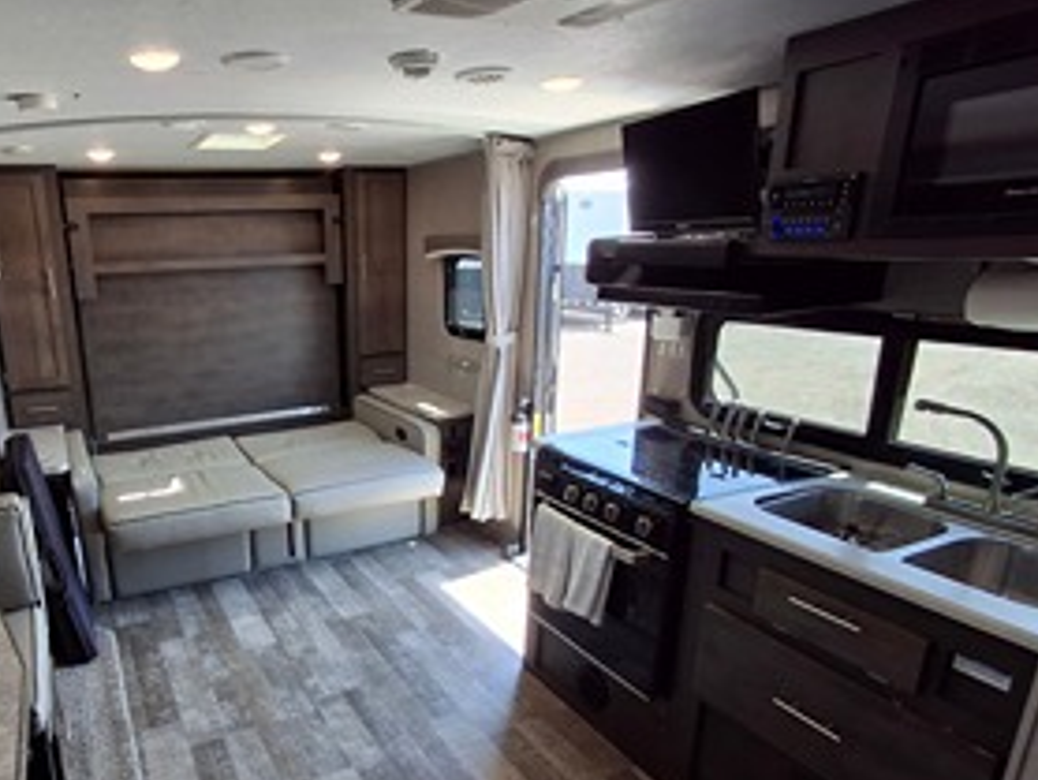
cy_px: 455
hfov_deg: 71.1
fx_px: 690
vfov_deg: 58.6
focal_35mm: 23
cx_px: 325
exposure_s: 1/120
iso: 40
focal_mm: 1.64
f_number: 2.2
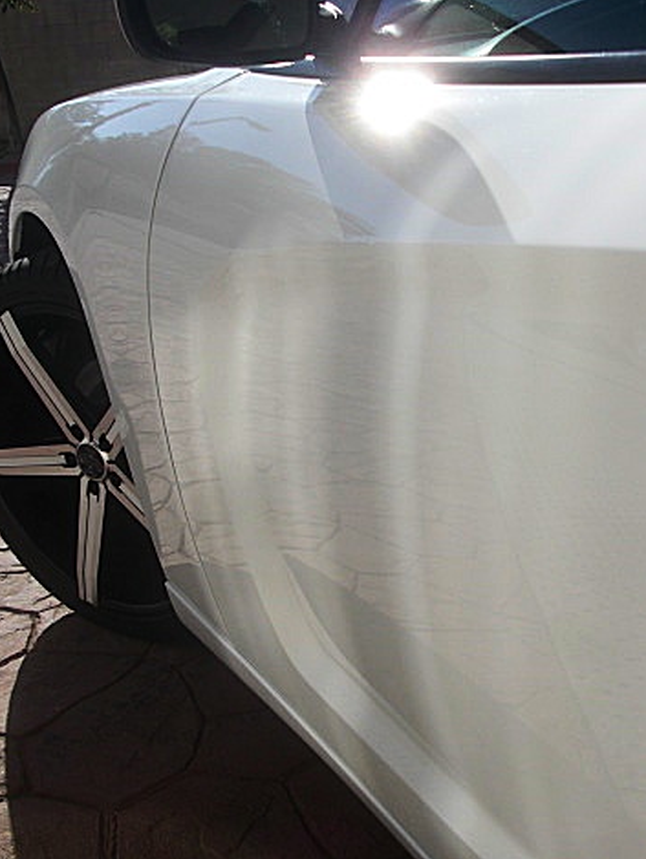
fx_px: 1218
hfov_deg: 29.6
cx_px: 404
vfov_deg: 38.9
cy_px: 422
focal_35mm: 49
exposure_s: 1/200
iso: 50
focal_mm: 6.3
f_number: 7.9
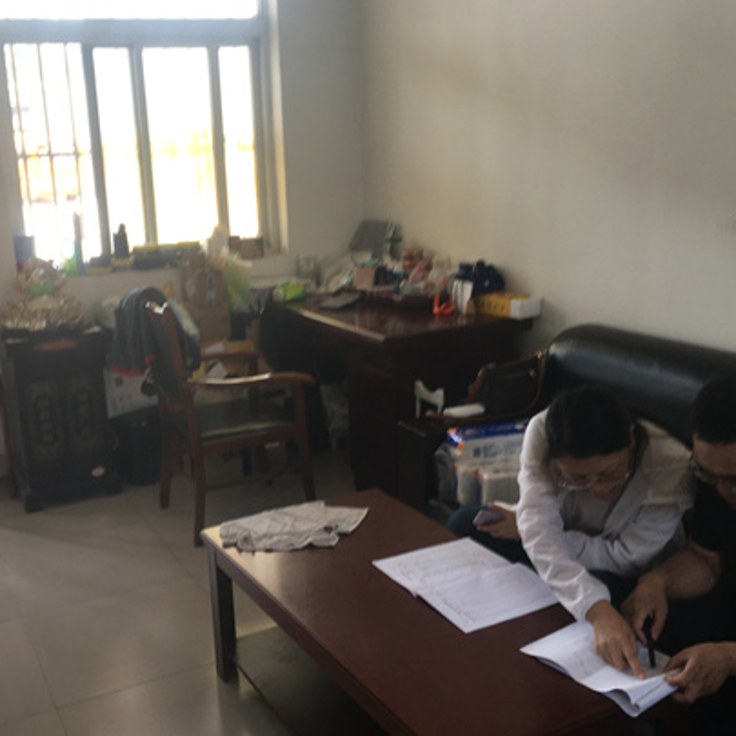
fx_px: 914
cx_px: 285
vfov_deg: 43.8
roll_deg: +0.5
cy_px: 385
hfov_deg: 43.6
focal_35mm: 38
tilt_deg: -12.0
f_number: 2.2
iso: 32
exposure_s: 1/50
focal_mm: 4.15
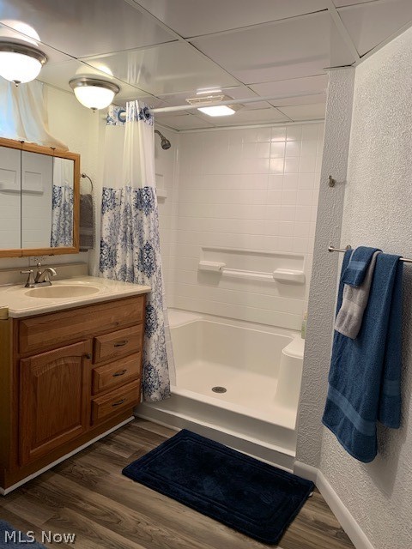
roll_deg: -3.1
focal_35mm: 26
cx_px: 206
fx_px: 413
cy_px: 274
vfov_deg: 67.3
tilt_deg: -6.8
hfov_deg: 53.1
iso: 80
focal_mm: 4.25
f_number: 1.8
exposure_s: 1/60
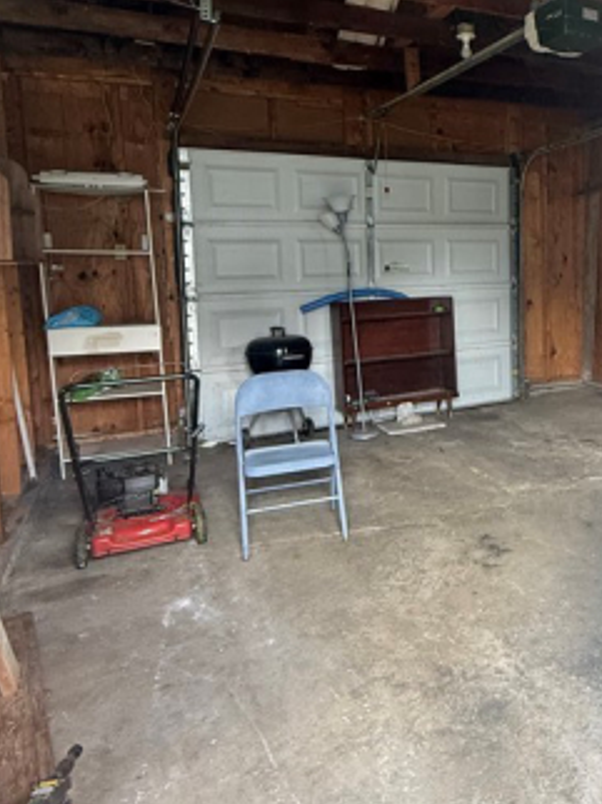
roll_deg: +0.3
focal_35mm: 29
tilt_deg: -4.6
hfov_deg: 44.5
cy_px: 311
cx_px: 525
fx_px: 673
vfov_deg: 61.0
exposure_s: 1/99
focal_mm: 2.22
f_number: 2.2
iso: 320
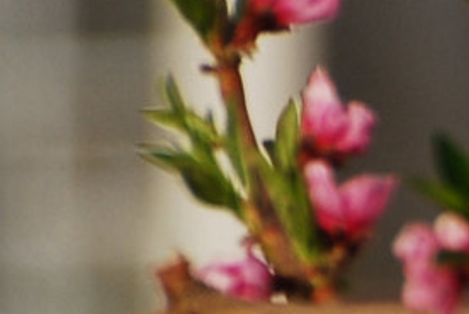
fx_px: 26837
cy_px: 622
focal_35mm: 2057
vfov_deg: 0.7
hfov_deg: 1.0
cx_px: 1331
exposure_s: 1/500
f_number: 5
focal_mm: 185
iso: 100
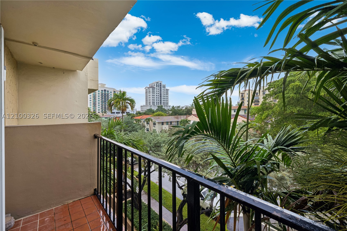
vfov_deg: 81.2
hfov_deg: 104.3
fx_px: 135
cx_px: 174
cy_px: 116
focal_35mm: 14
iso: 100
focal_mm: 14
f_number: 11
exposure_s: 1/80
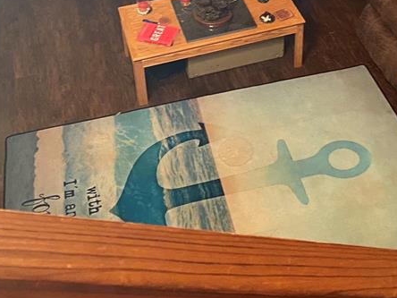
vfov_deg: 22.9
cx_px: 248
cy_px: -35
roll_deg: +1.2
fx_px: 688
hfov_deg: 32.0
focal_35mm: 60
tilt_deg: -35.3
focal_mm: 4.25
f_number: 1.8
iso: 500
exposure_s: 1/30
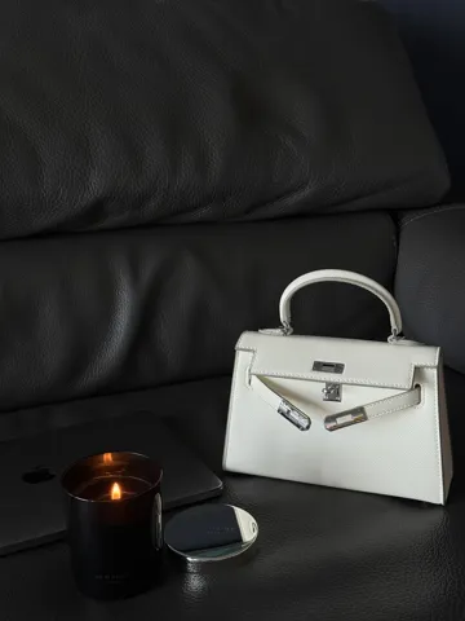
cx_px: 232
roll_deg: -2.0
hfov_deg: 30.3
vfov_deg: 39.7
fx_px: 860
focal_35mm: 48
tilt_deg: -21.8
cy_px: 310
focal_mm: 6.76
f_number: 1.78
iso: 50
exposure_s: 1/231
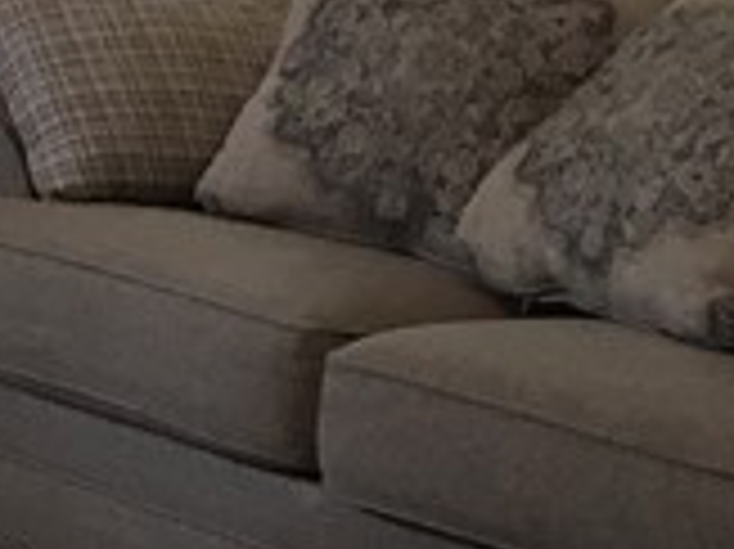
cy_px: -585
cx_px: -1225
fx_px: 3856
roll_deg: -2.7
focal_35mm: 182
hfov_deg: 9.3
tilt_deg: +0.4
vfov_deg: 7.8
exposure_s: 1/30
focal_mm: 4.15
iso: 32
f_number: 2.2
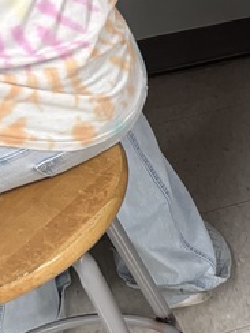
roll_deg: -0.7
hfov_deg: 12.0
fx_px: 1050
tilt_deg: -35.1
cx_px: 508
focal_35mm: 109
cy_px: 34
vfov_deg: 17.8
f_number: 1.6
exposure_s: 1/60
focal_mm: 5.96
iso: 200
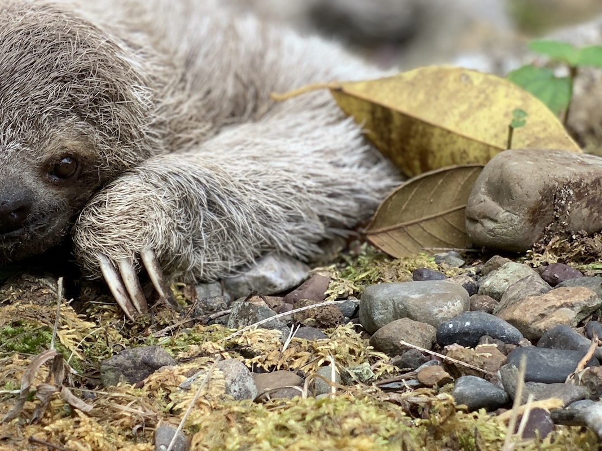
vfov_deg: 12.7
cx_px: -39
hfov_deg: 16.4
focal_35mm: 117
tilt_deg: -11.7
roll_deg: +8.4
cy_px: 252
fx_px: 2034
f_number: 2.4
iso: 32
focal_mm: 6
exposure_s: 1/122
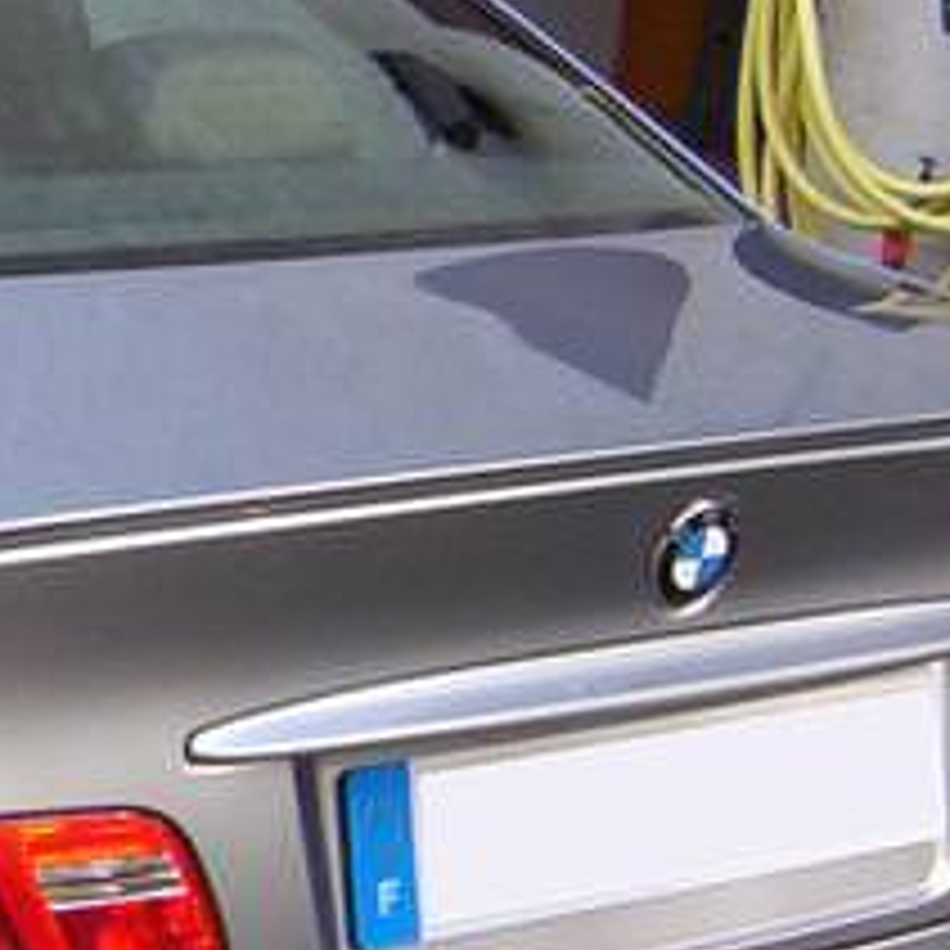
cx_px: -450
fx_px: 3757
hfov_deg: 13.6
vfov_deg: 14.4
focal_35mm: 121
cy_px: 617
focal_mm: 5.54
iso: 100
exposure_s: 1/187
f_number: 2.76
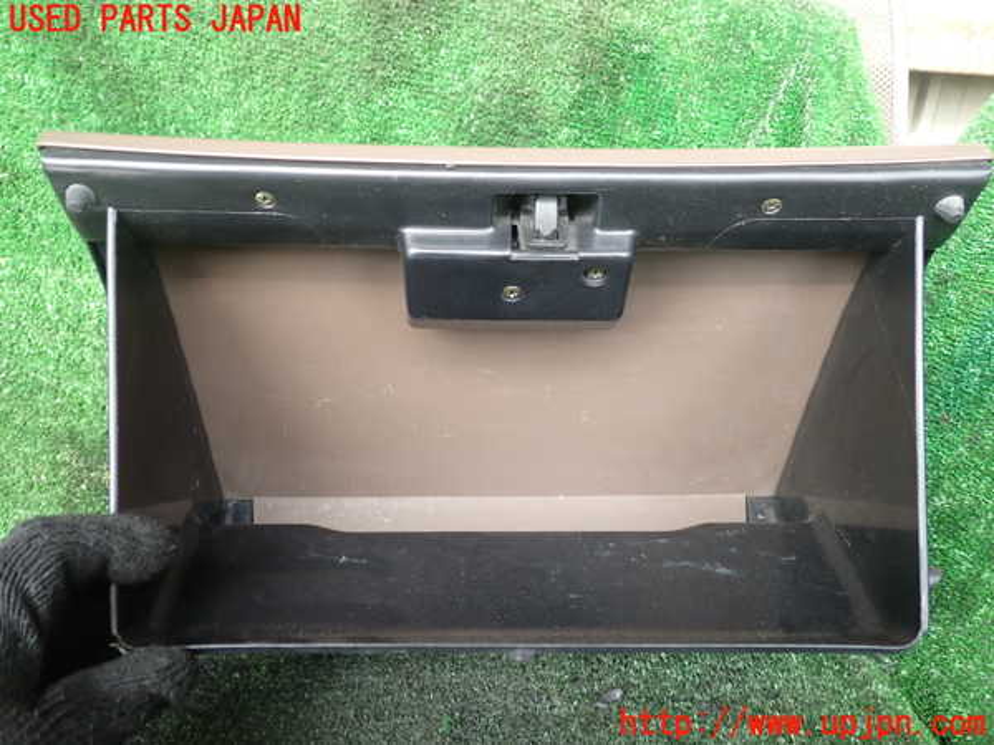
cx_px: 497
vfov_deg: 46.8
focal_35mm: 30
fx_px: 861
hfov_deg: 60.0
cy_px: 372
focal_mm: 5.4
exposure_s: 1/50
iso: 200
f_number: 2.3
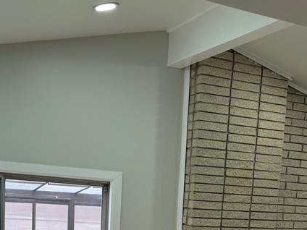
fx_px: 514
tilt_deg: -6.9
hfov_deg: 33.2
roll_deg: -3.2
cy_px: 265
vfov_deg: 23.4
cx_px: 157
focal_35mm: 58
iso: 64
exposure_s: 1/120
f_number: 1.78
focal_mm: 6.76
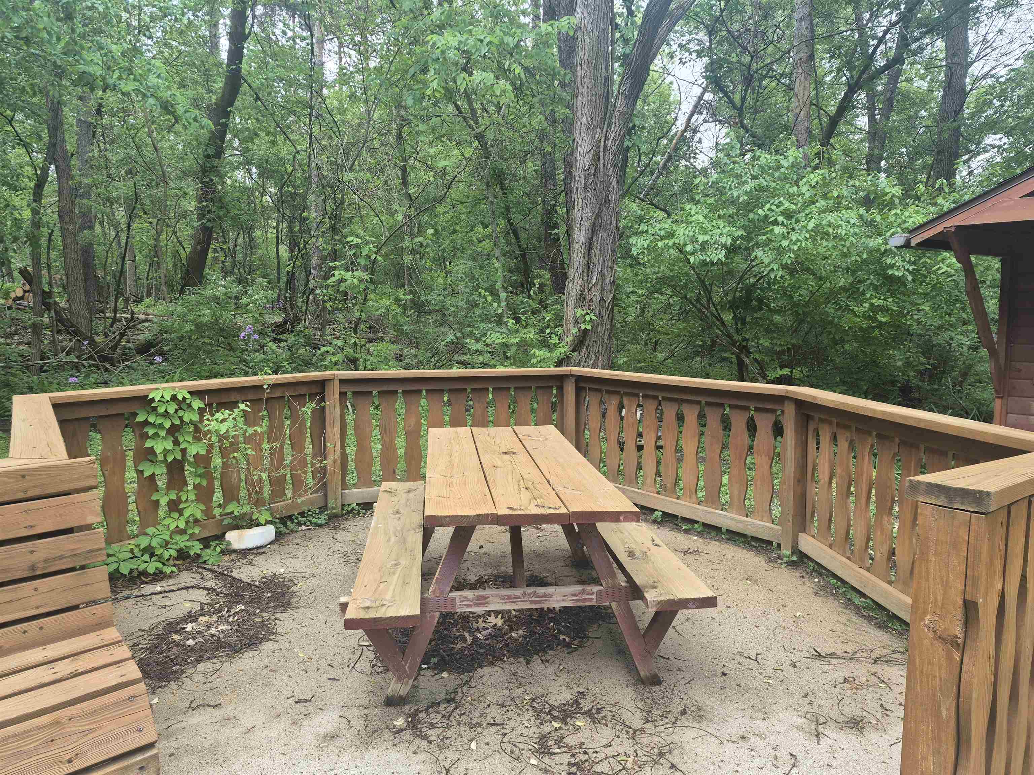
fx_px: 687
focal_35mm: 23
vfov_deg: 58.9
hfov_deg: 73.9
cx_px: 517
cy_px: 388
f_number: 1.8
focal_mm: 5.4
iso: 64
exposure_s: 1/180
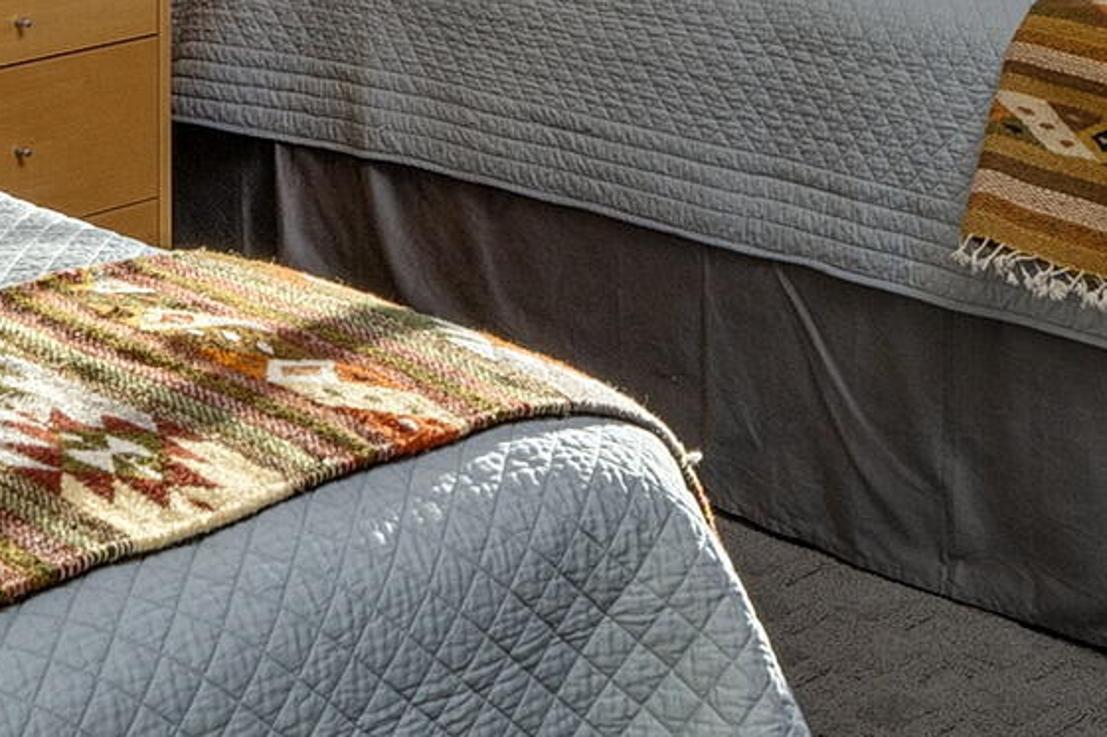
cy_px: -611
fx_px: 2613
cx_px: 747
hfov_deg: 23.8
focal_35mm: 85
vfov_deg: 14.1
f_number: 10
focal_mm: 17
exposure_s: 1/25
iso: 250
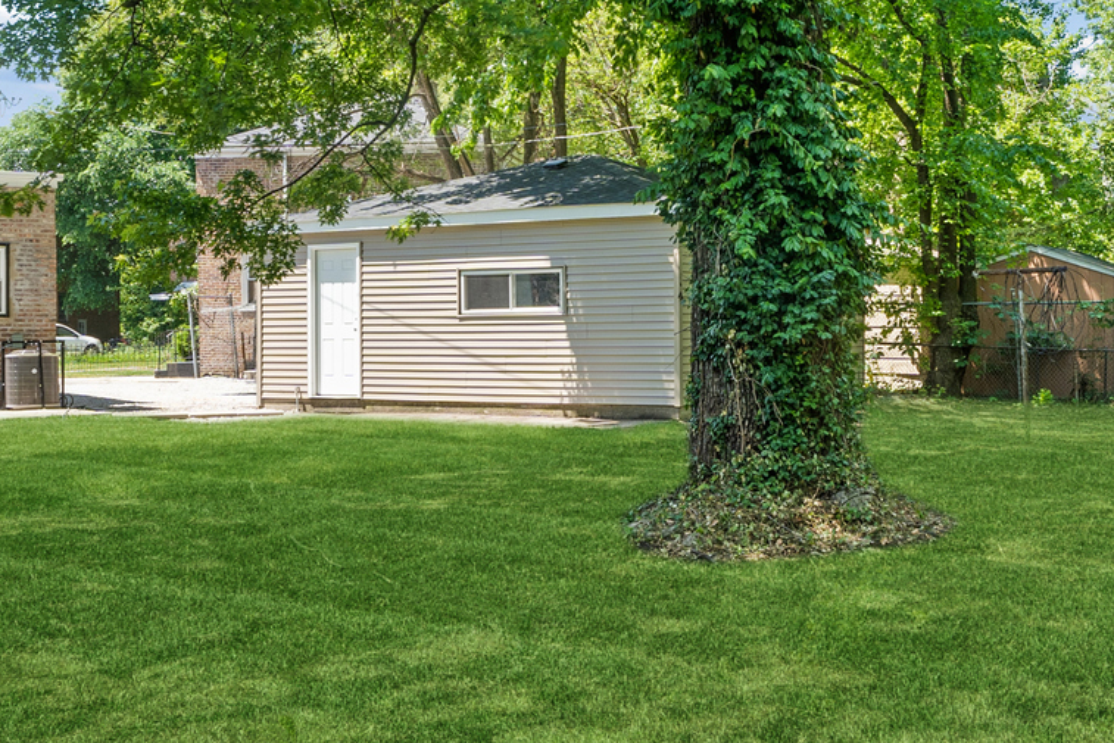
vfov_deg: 17.7
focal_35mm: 77
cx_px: 736
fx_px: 2383
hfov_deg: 26.2
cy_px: 319
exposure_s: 1/40
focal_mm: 24
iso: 160
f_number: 9
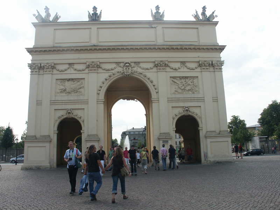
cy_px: 105
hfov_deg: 63.4
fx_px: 226
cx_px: 140
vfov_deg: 49.7
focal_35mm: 28
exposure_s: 1/250
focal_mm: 7.21
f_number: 6.7
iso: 100
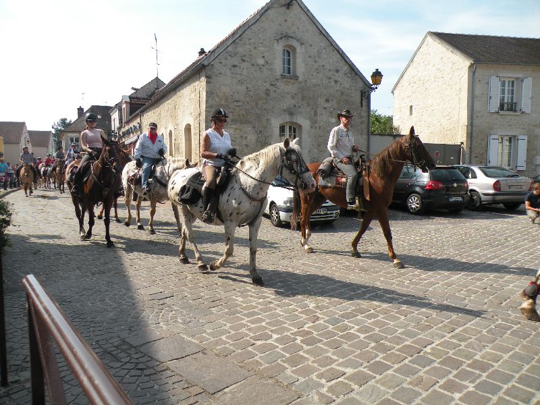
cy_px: 202
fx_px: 421
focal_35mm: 27
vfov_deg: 51.4
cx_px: 270
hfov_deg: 65.3
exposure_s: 1/1000
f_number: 2.8
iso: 100
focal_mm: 4.7
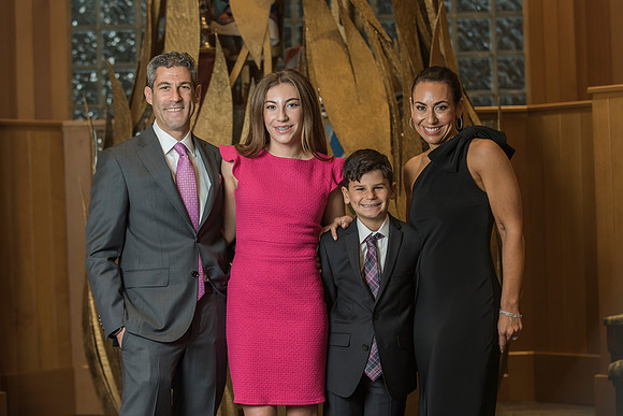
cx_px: 318
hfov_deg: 24.3
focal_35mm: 84
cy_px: 204
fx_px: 1447
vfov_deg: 16.3
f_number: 4
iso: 800
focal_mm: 82
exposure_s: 1/200
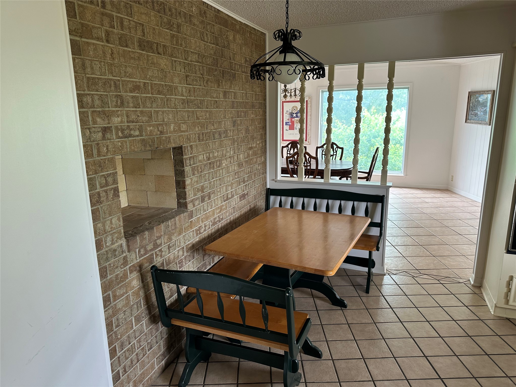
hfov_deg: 71.6
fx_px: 358
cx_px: 258
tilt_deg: -13.3
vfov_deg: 56.8
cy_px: 194
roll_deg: +0.5
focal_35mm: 24
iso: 125
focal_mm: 6.86
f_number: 1.78
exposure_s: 1/60
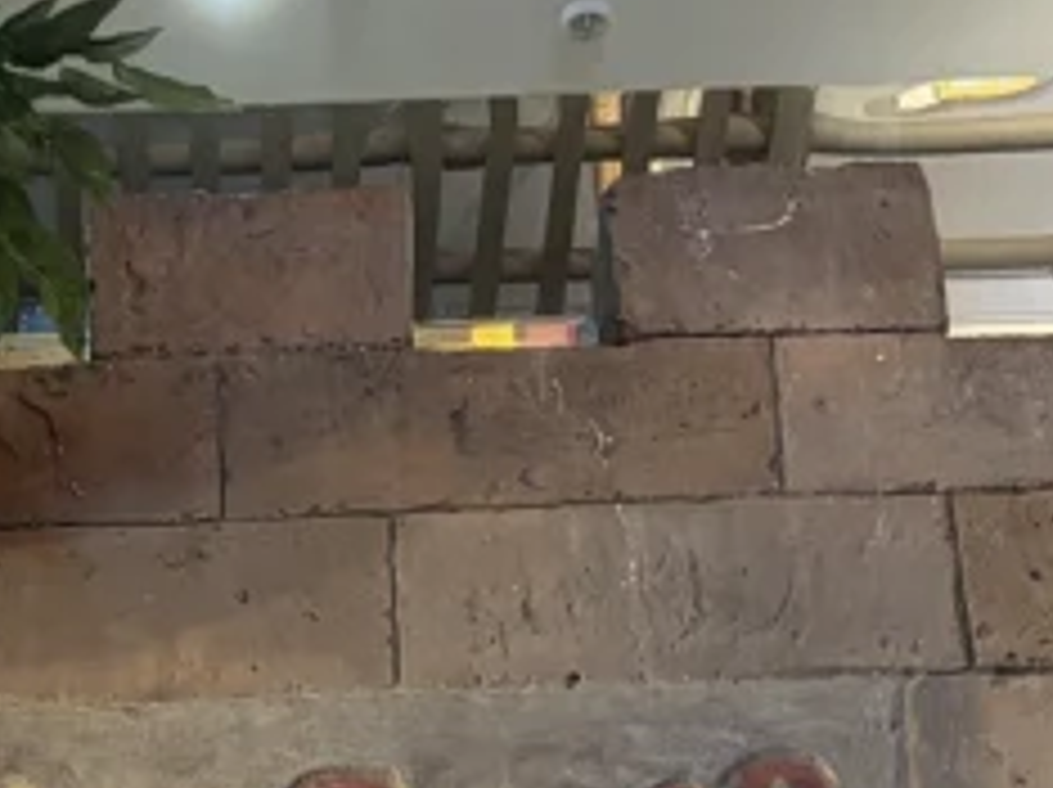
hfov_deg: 17.1
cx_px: 153
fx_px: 3464
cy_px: 1540
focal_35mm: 114
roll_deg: +1.4
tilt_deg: +13.3
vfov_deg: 11.7
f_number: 1.6
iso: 400
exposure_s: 1/60
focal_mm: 5.96
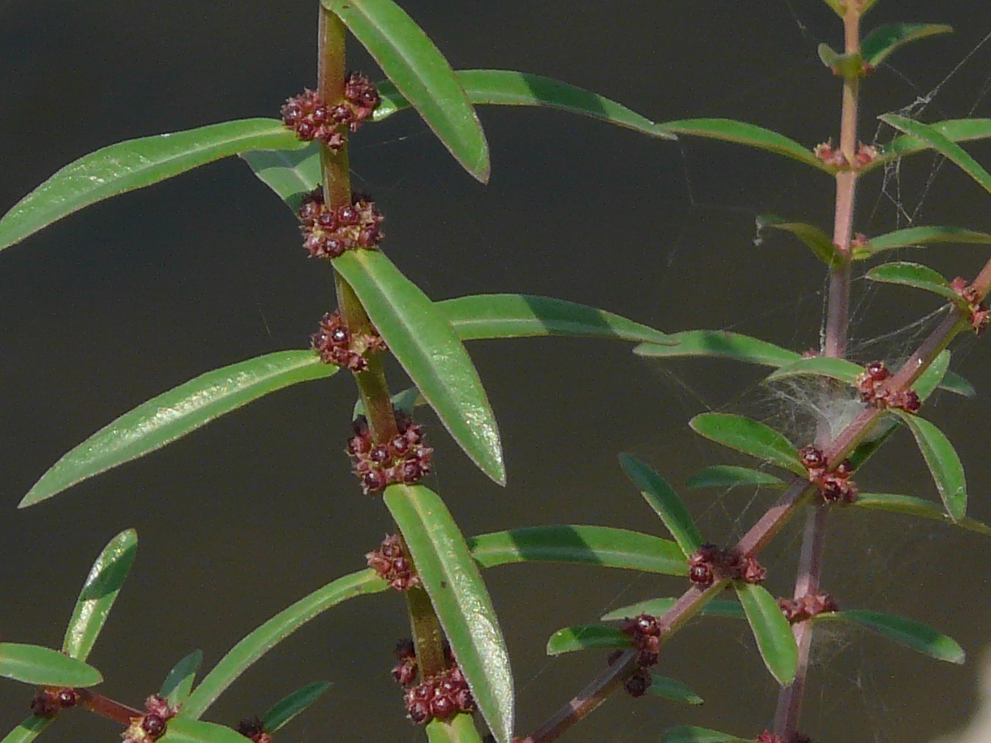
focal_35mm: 1346
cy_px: 195
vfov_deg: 1.1
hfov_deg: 1.5
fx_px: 38526
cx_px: 410
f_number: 6.3
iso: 100
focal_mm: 82.8
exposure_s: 1/500
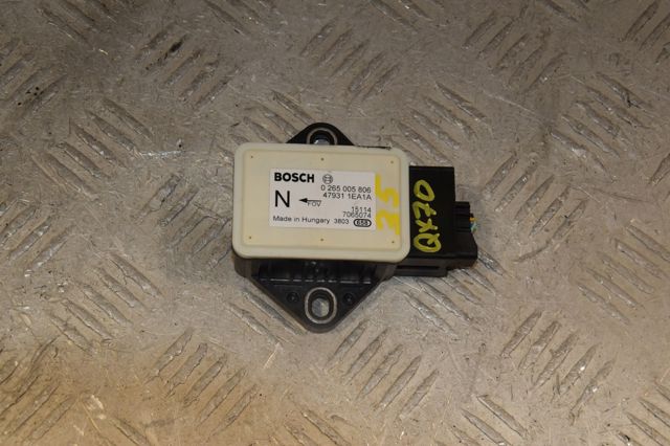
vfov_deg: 17.5
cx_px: 335
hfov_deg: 26.0
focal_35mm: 78
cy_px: 223
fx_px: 1451
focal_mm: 52
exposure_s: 1/200
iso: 800
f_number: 10
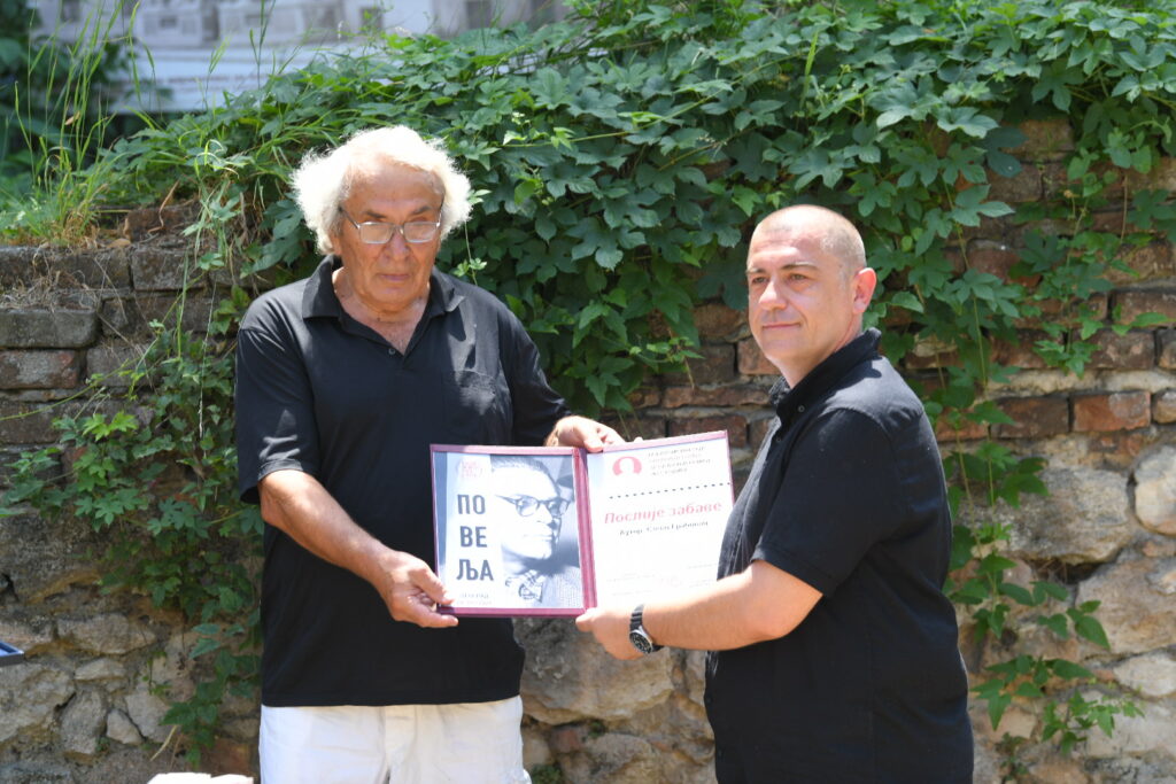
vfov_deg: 12.5
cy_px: 392
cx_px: 588
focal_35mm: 110
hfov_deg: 18.6
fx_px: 3594
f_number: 4
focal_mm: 110
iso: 200
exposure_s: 1/400
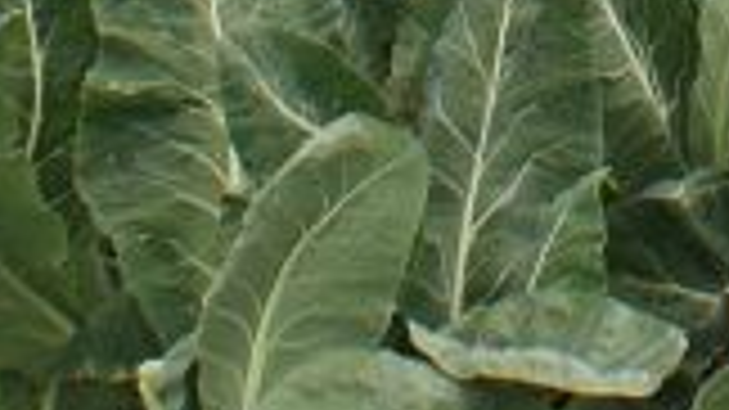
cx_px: 878
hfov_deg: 12.0
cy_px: -935
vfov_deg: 6.2
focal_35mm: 175
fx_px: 3382
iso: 100
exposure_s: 1/160
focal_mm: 18
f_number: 8
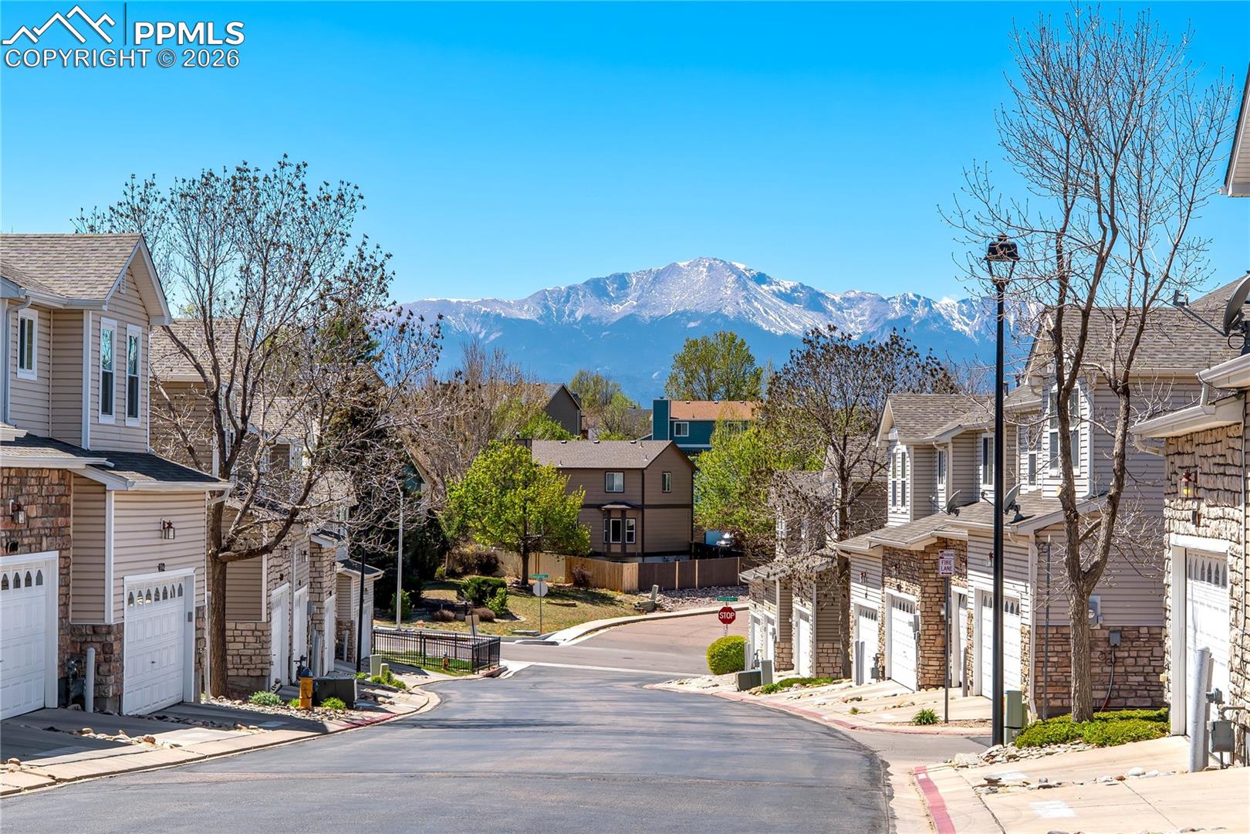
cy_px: 417
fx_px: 2604
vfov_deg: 18.2
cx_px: 625
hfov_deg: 27.0
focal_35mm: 75
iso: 125
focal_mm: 50
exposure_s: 1/400
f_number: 7.1
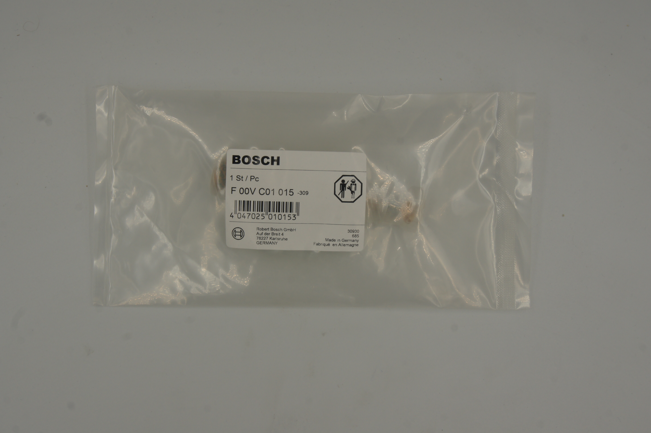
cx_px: 326
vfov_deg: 25.7
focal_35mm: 52
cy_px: 216
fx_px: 949
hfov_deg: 37.9
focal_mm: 35
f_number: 11
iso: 200
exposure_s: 1/125
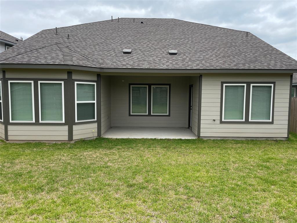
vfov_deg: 53.1
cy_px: 112
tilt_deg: -4.0
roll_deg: -0.7
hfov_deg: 67.3
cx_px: 148
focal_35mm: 26
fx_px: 223
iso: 32
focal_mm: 4.2
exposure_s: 1/3401
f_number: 1.6
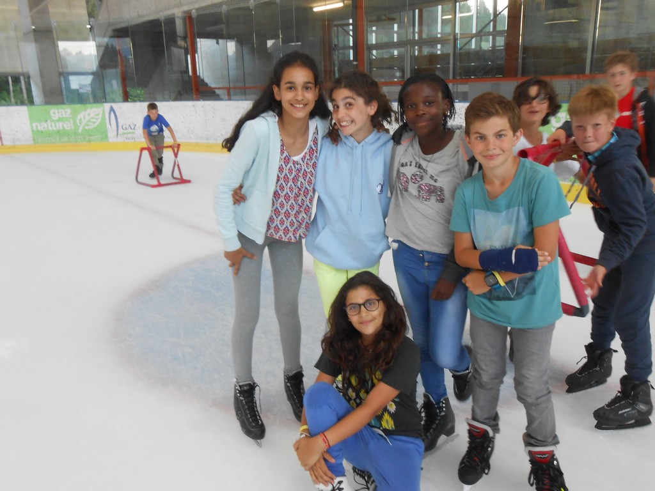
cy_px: 246
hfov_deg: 60.0
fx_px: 568
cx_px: 328
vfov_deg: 46.8
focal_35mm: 30
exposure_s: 1/30
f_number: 3.8
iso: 160
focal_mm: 5.3
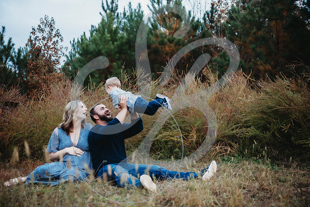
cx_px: 155
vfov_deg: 30.5
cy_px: 104
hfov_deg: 44.5
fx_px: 379
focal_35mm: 44
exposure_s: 1/250
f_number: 2.8
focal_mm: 44
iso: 400
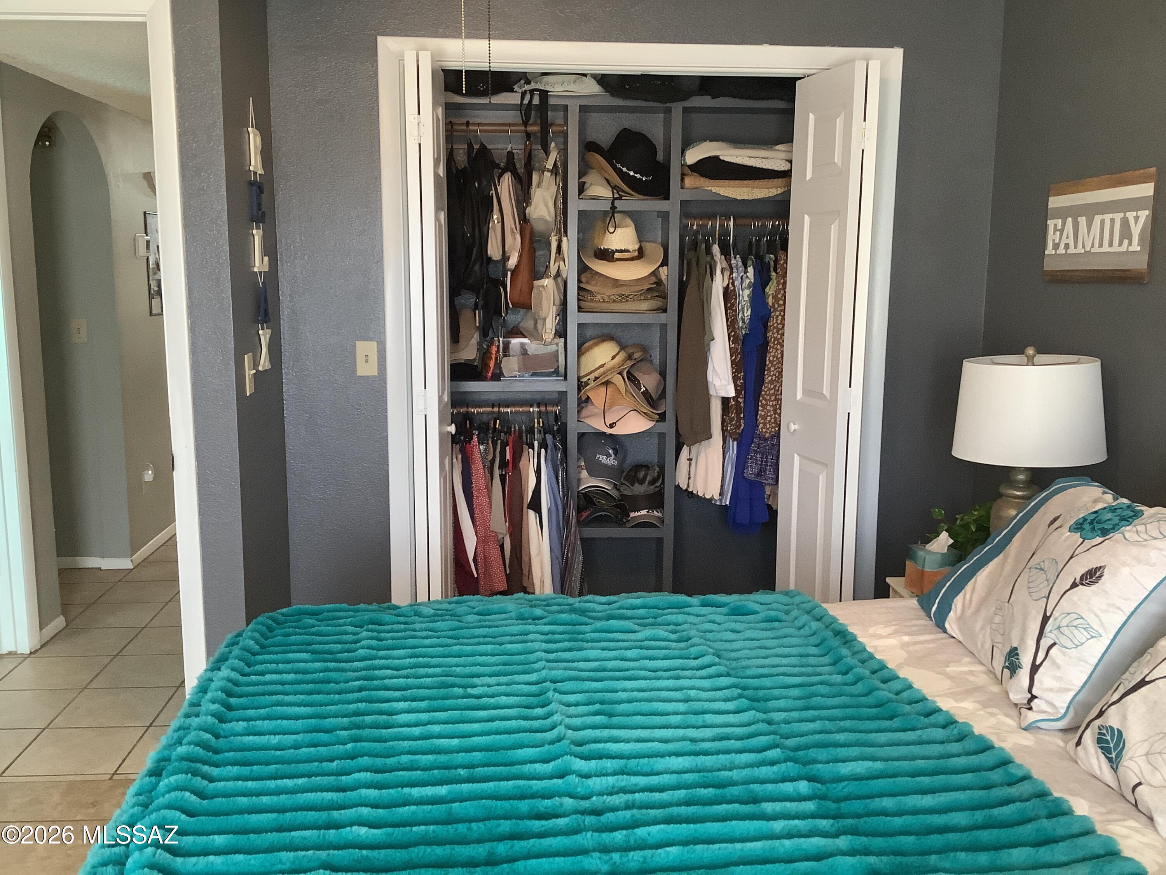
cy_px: 438
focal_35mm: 31
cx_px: 583
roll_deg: +0.0
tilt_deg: -10.7
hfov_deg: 58.4
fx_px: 1044
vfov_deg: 45.4
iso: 320
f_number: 2.4
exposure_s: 1/40
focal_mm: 3.3
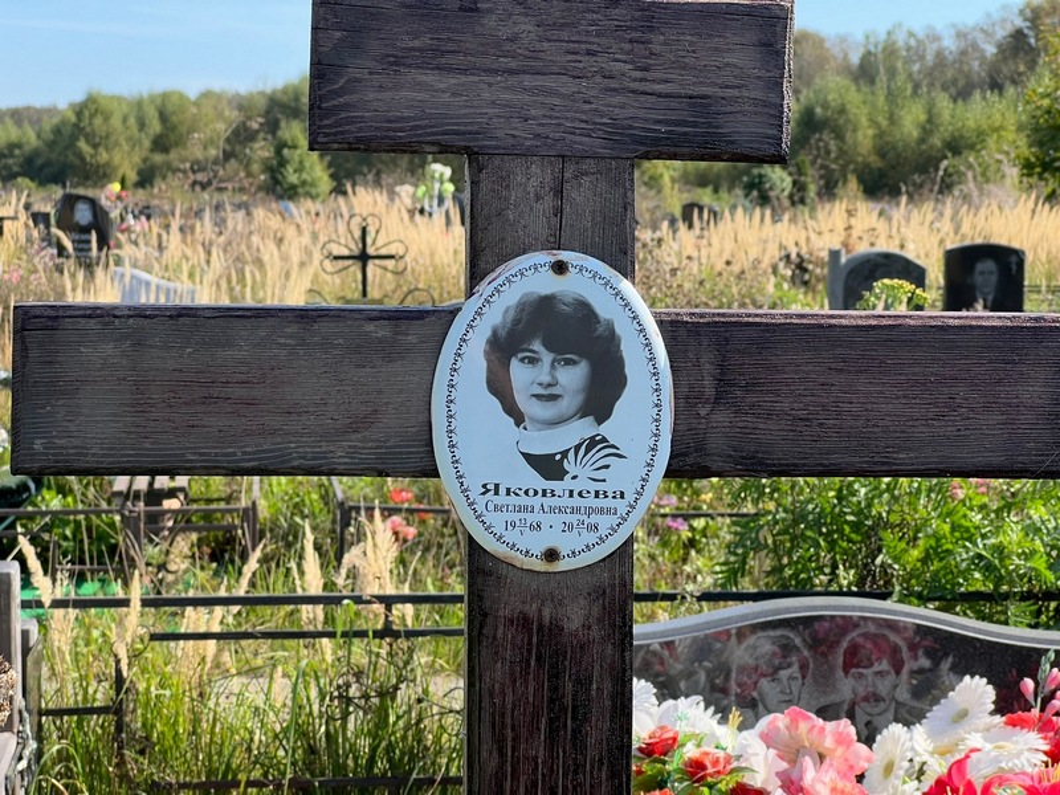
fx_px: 2358
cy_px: 398
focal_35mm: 77
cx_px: 530
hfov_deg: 25.3
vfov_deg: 19.1
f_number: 2.8
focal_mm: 9
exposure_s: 1/221
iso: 25
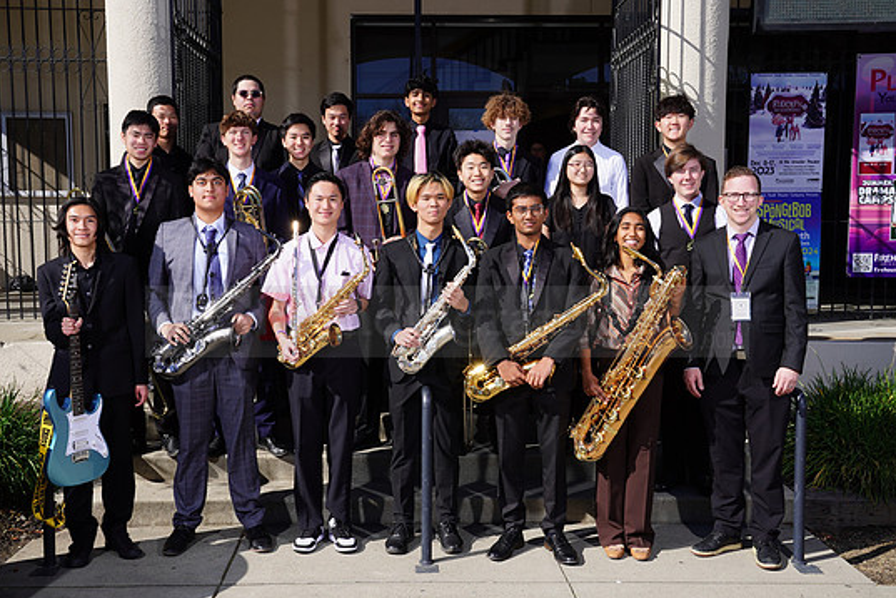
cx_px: 425
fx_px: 995
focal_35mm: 40
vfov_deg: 33.4
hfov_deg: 48.4
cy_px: 308
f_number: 10
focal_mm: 37
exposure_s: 1/250
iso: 100
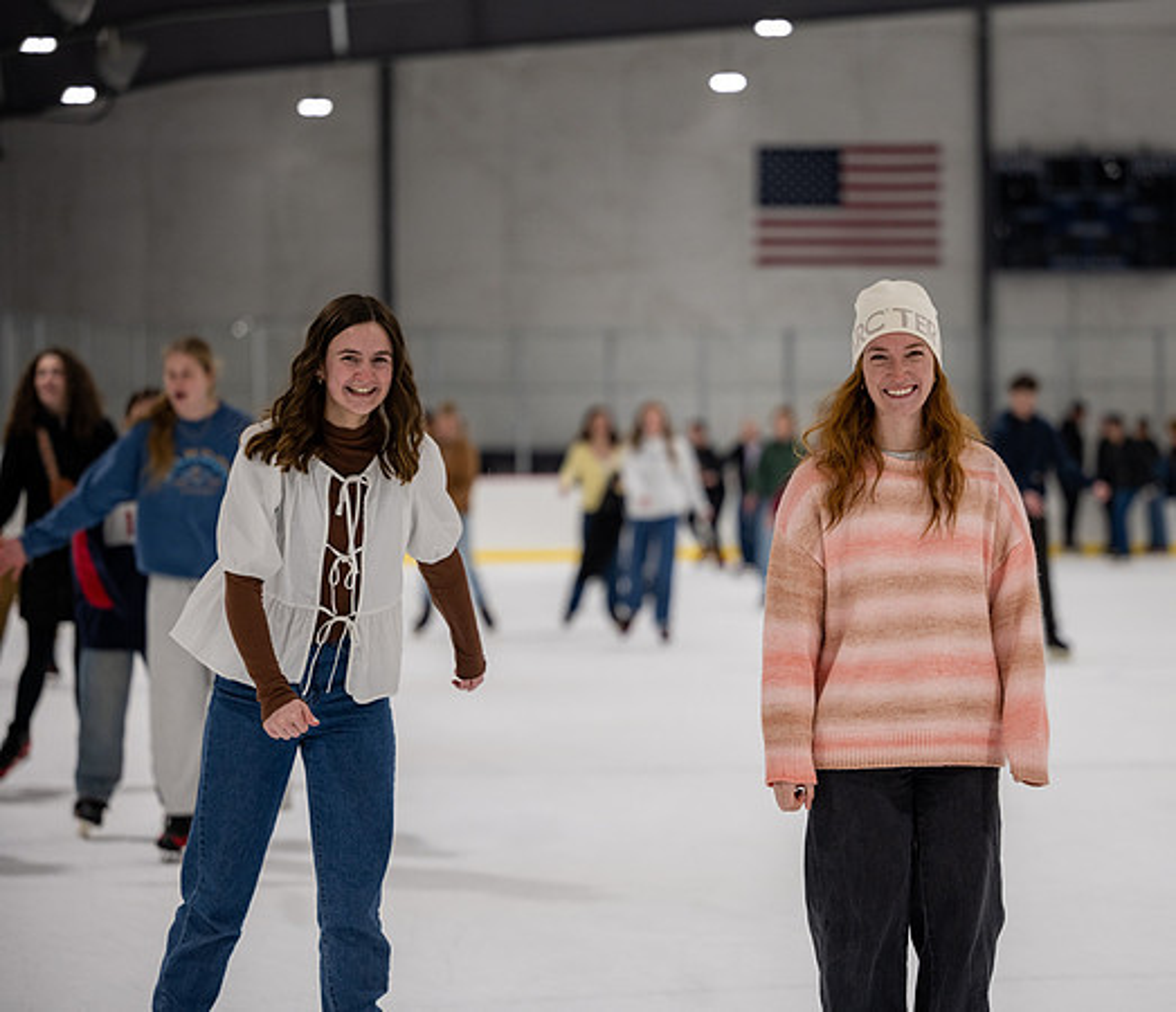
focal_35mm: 141
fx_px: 5058
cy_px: 506
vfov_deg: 11.4
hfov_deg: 13.2
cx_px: 759
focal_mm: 120
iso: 400
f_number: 2.8
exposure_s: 1/500
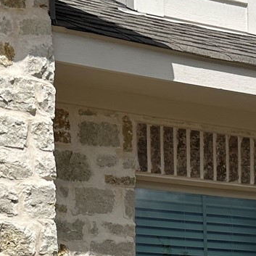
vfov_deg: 13.4
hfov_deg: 14.2
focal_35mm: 123
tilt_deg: +1.4
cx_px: 139
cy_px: 386
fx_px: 1029
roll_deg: +1.1
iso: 80
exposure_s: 1/8197
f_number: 1.78
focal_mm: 6.86
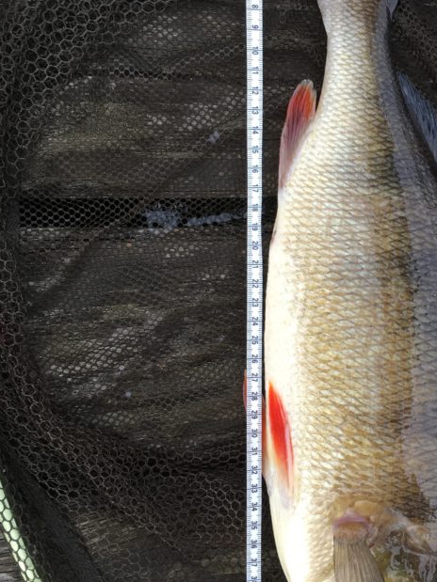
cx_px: 354
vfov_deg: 39.7
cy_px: 307
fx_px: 808
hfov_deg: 29.5
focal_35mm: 48
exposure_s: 1/100
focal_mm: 4.15
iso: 32
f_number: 2.2
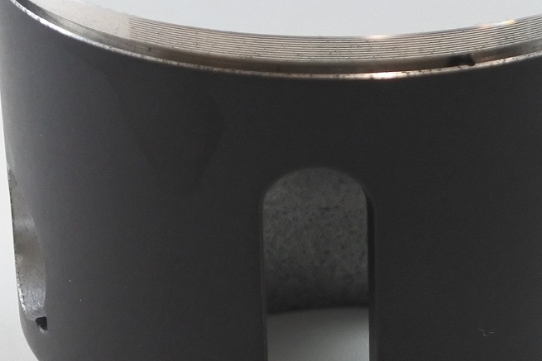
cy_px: 197
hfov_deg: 18.0
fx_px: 1702
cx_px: 365
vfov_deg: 12.1
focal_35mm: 113
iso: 500
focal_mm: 15
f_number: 4.2
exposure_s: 1/125
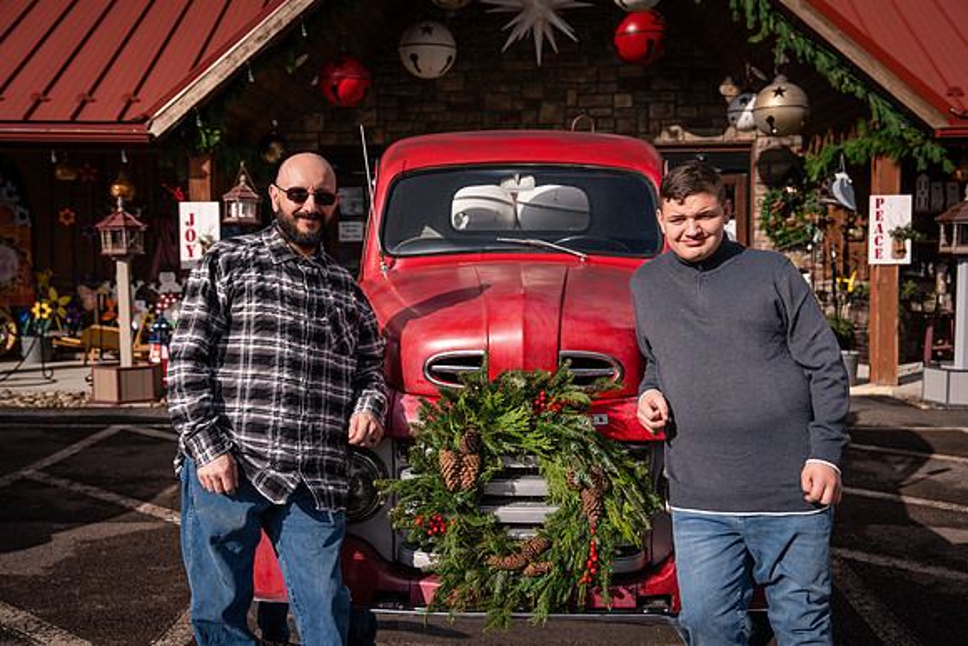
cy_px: 323
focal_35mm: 41
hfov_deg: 47.5
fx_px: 1101
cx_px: 484
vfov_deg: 32.7
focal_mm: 40
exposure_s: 1/5000
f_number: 4
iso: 320
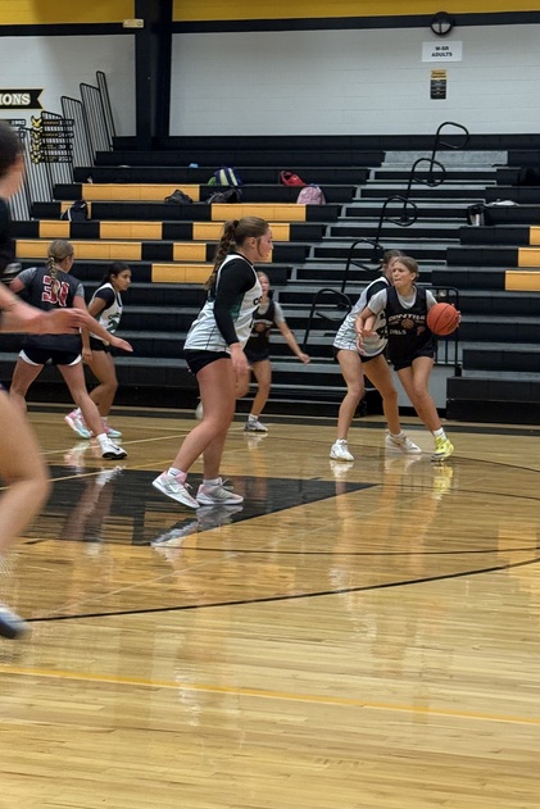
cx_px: 328
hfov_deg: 16.8
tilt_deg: +0.7
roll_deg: -2.0
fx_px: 1821
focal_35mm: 81
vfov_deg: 25.0
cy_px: 319
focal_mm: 6.76
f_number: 1.78
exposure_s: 1/120
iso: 200
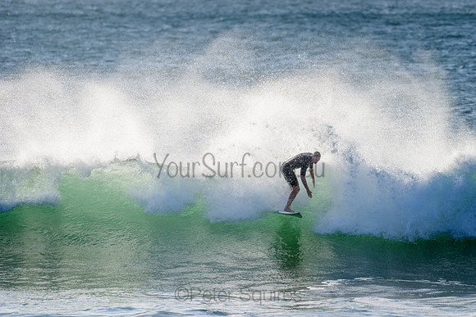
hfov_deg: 3.4
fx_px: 7987
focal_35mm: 604
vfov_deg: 2.3
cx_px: 287
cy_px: 126
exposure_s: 1/1250
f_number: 5.6
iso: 125
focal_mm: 500
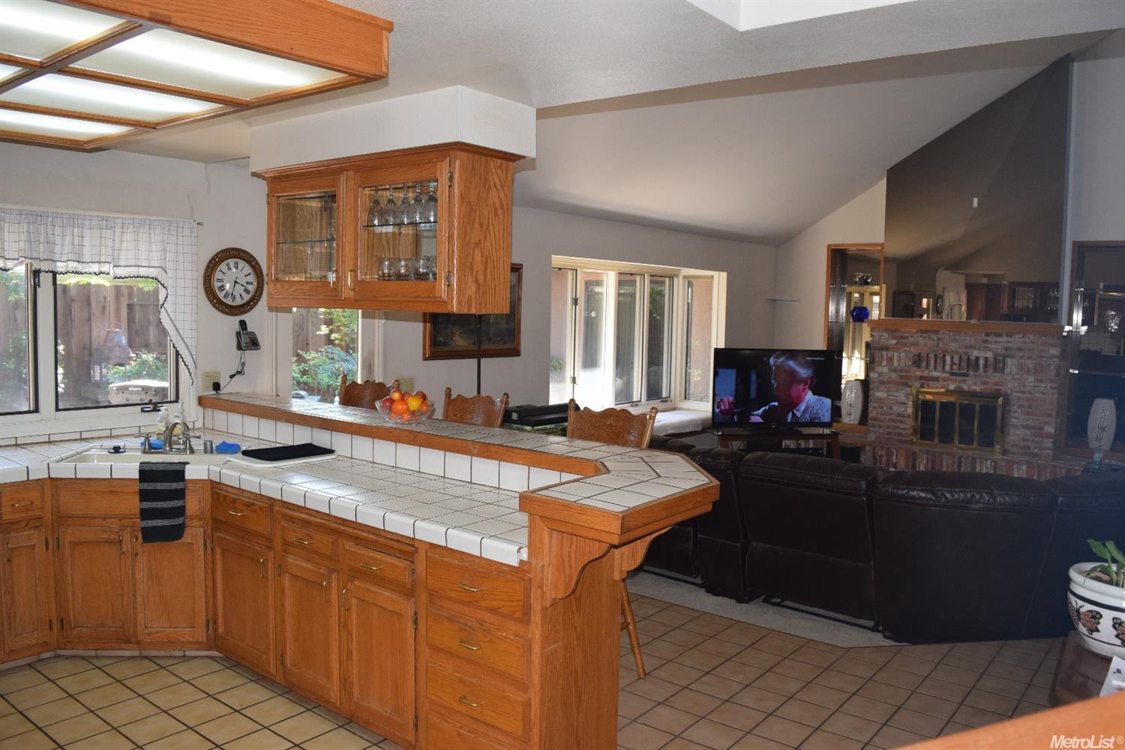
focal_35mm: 27
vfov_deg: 47.9
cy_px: 375
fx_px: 844
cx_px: 562
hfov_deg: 67.4
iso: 800
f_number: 5
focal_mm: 18
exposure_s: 1/100
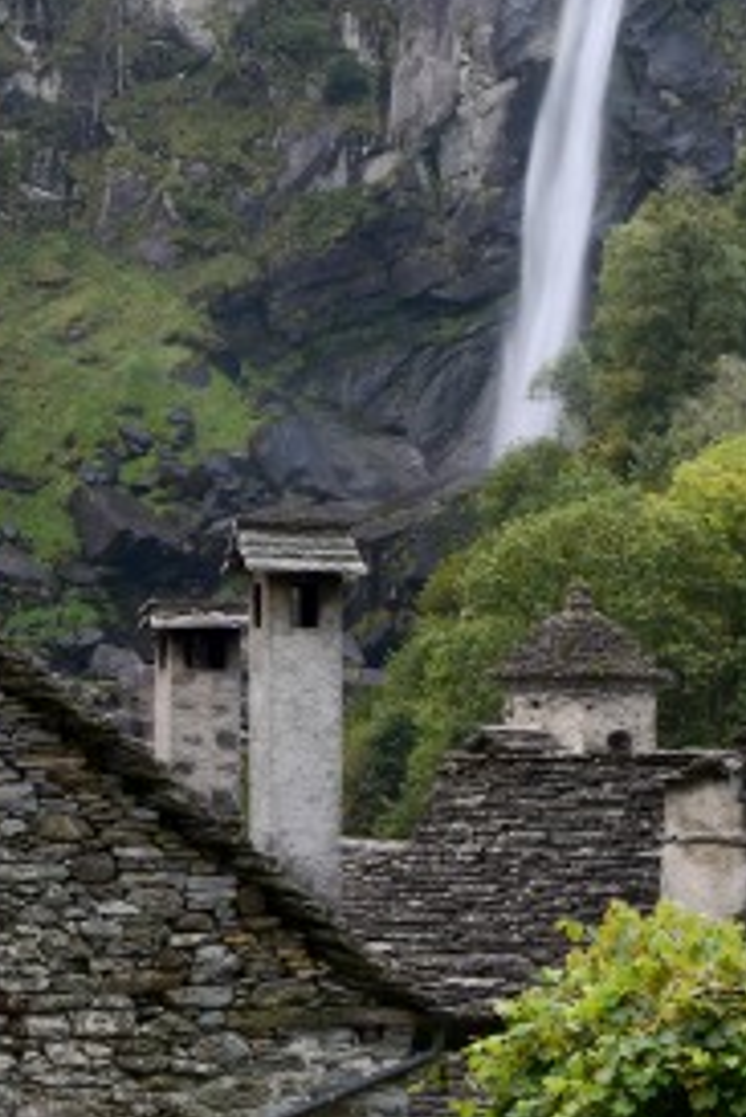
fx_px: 4284
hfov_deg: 10.0
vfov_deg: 14.9
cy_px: 611
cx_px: 347
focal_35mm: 138
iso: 50
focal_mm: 70
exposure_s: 1/2.5
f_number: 22
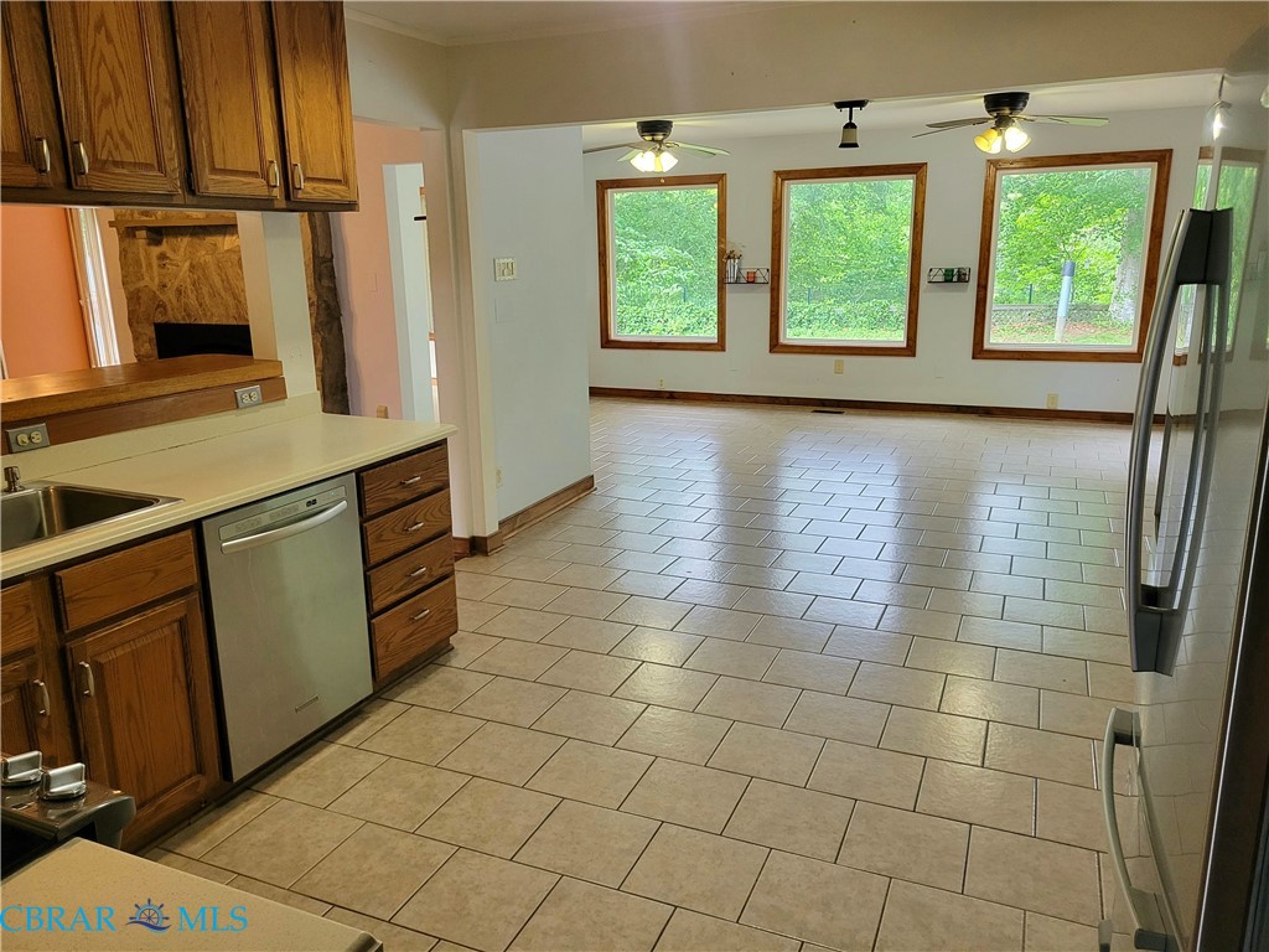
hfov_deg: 67.3
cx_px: 634
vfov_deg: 53.1
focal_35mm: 26
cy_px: 476
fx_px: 953
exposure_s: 1/120
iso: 250
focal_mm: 5.4
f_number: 1.8
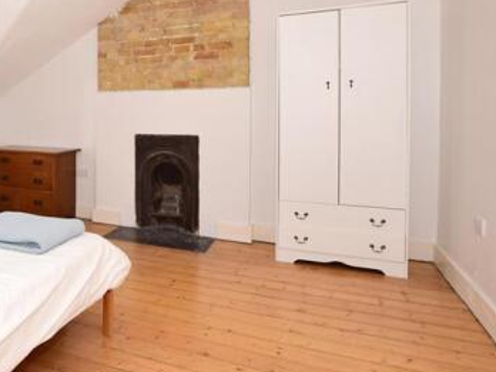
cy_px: 123
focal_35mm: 30
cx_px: 50
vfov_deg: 46.2
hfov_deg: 52.8
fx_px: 429
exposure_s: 1/50
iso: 400
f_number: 7.1
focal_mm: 11
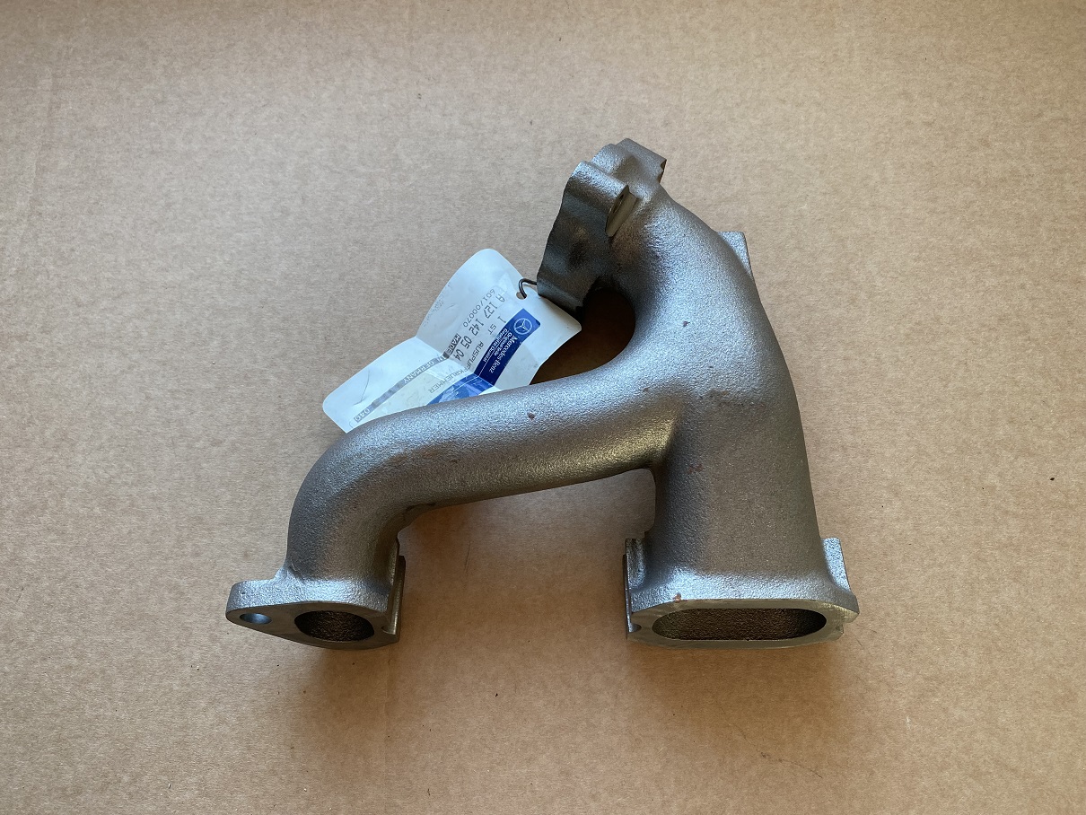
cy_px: 408
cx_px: 543
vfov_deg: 53.1
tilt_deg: -72.6
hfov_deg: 67.3
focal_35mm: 26
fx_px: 816
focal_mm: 4.25
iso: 100
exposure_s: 1/121
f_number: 1.8
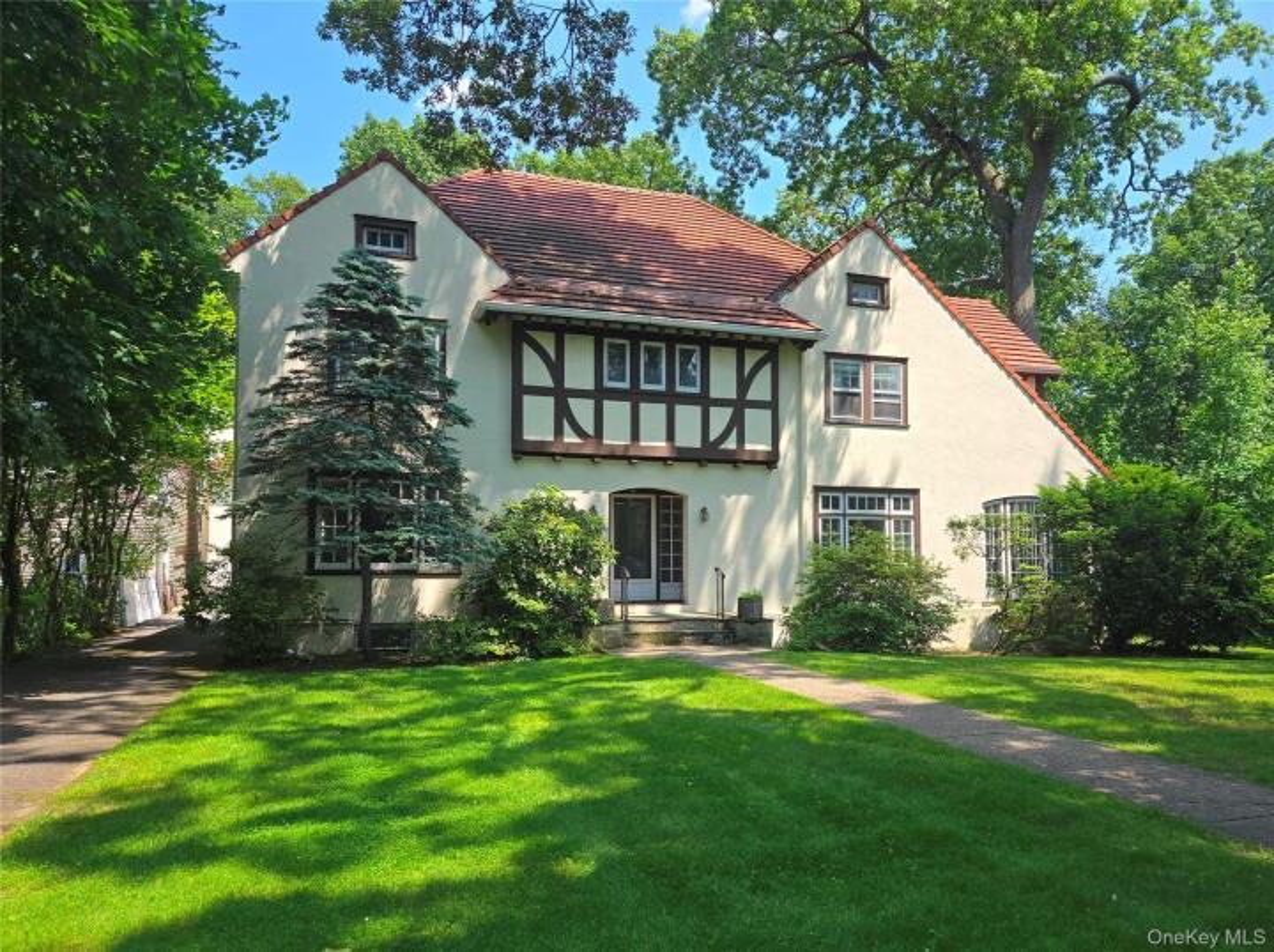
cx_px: 637
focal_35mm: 23
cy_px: 476
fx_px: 845
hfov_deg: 74.0
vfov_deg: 58.8
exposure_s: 1/684
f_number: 1.8
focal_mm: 5.4
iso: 25
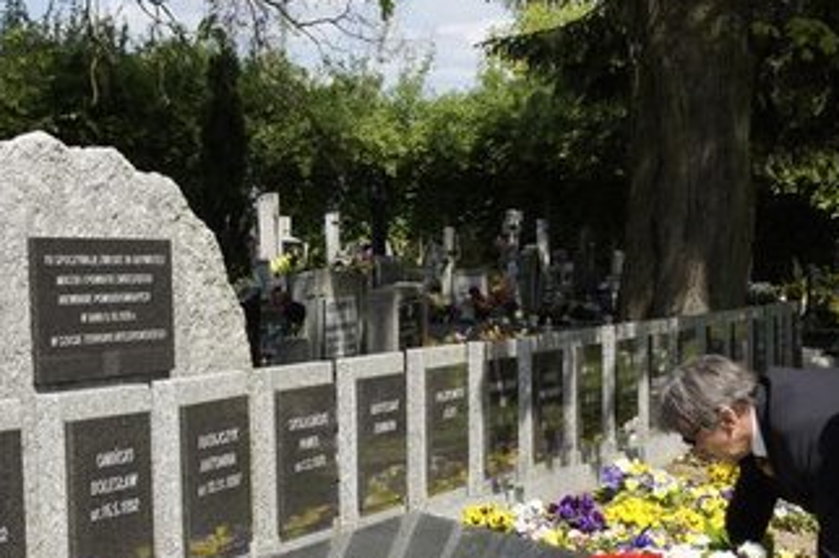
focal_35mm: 106
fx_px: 2468
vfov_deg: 12.8
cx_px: 427
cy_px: 535
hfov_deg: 19.3
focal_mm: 35
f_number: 11
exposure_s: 1/100
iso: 100
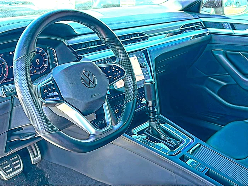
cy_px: 93
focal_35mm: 38
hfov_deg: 49.0
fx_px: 272
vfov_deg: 37.7
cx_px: 124
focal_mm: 6.86
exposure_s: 1/125
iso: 125
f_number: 1.78
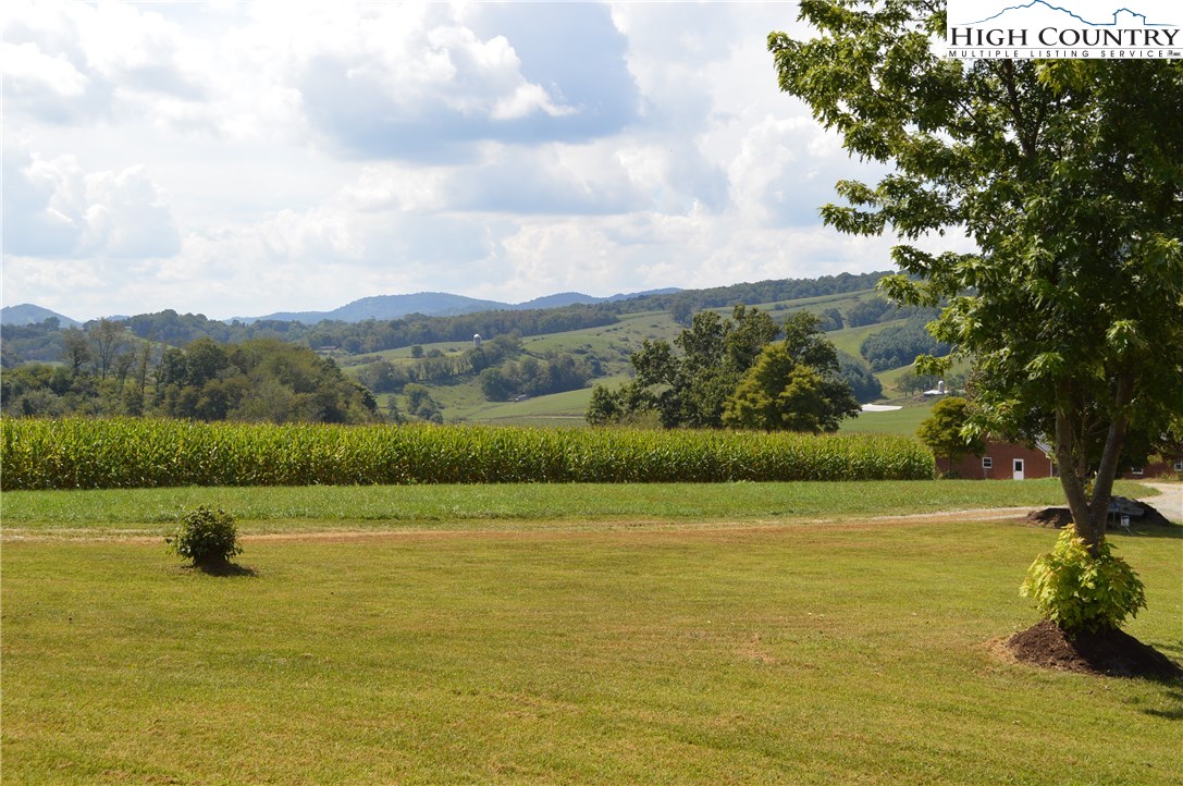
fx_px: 1428
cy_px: 393
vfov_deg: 30.8
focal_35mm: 44
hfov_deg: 45.0
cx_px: 592
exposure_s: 1/200
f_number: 9
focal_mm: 29
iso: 100
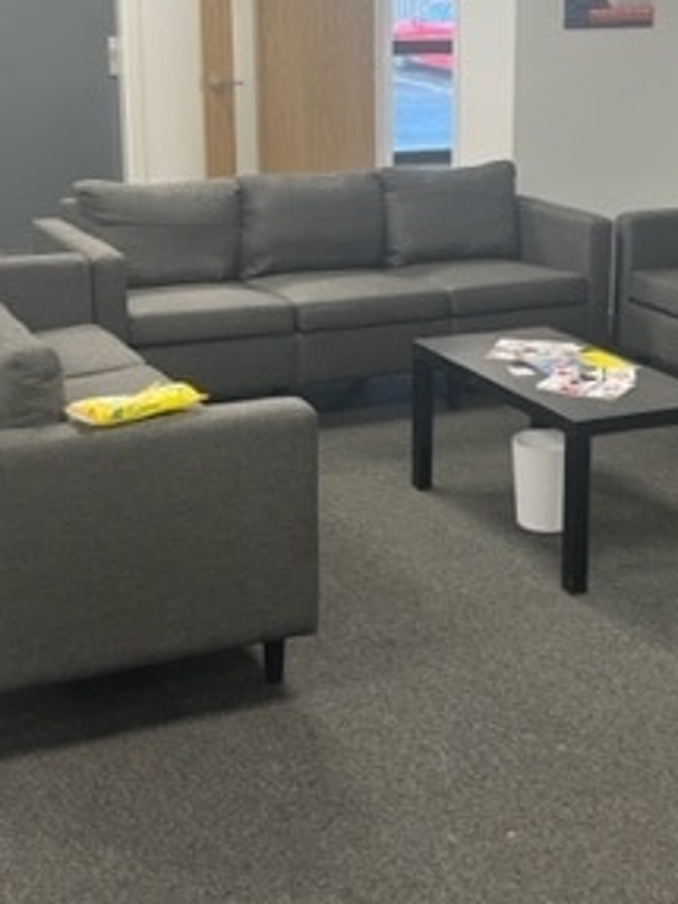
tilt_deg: -13.2
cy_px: 318
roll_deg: +1.9
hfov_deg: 25.1
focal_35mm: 58
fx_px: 1516
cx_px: 445
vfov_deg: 33.0
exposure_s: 1/100
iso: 125
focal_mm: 5.1
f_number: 1.6
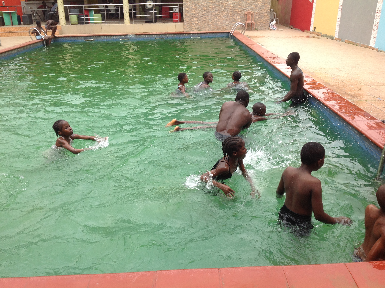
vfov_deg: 40.6
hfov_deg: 52.7
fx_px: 389
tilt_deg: -21.7
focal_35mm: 35
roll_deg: +0.0
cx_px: 192
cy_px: 144
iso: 50
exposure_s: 1/560
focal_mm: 4.28
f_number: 2.4
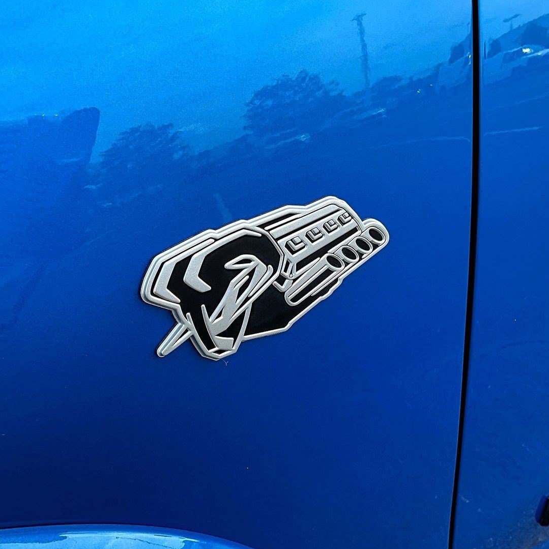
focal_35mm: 38
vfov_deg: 43.8
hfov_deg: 43.8
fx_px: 682
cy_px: 254
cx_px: 260
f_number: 1.8
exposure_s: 1/403
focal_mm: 3
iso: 25
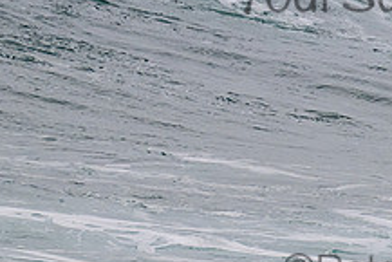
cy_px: -75
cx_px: 545
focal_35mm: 2941
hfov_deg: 0.7
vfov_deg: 0.5
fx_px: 32044
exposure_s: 1/2000
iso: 800
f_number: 11
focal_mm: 800
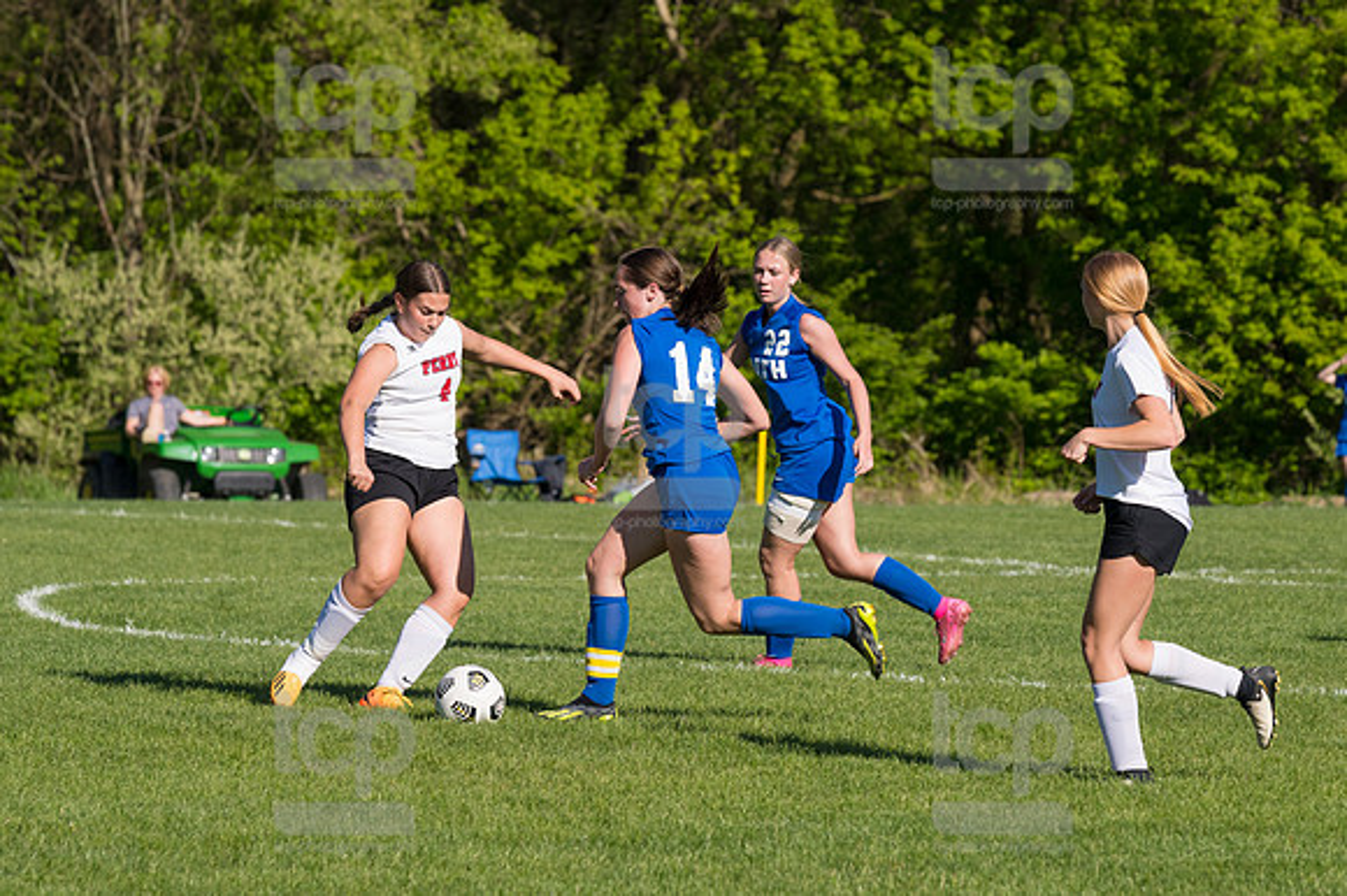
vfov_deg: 5.4
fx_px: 9535
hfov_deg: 8.1
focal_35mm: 255
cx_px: 674
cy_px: 448
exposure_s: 1/1600
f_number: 5.6
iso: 250
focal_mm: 170
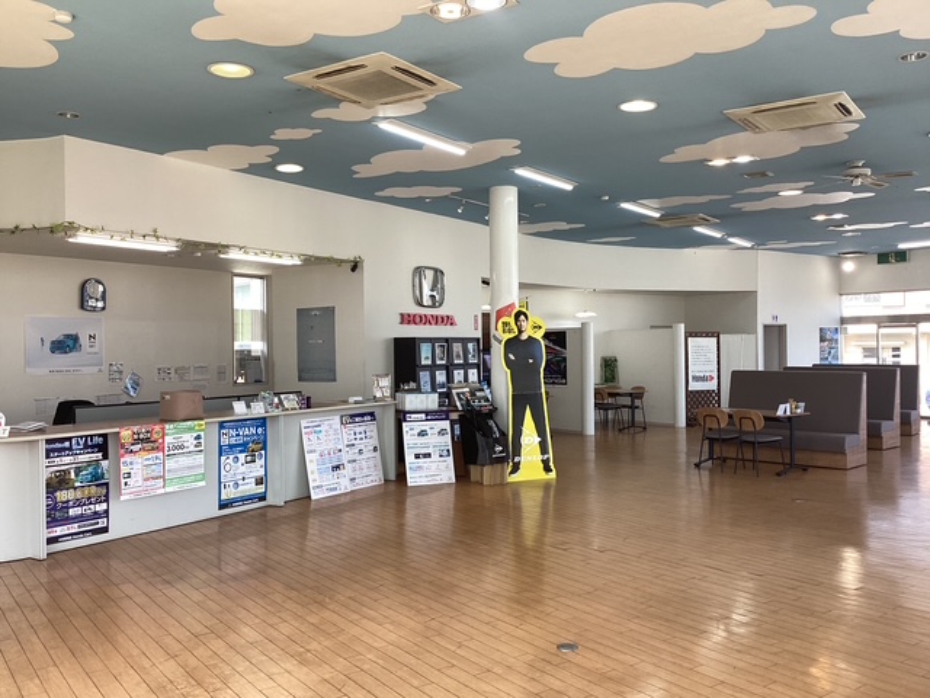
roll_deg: +0.5
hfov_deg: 58.4
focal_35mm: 31
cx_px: 465
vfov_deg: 45.4
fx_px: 833
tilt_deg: -0.3
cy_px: 349
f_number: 2.4
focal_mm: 3.3
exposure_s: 1/120
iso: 25
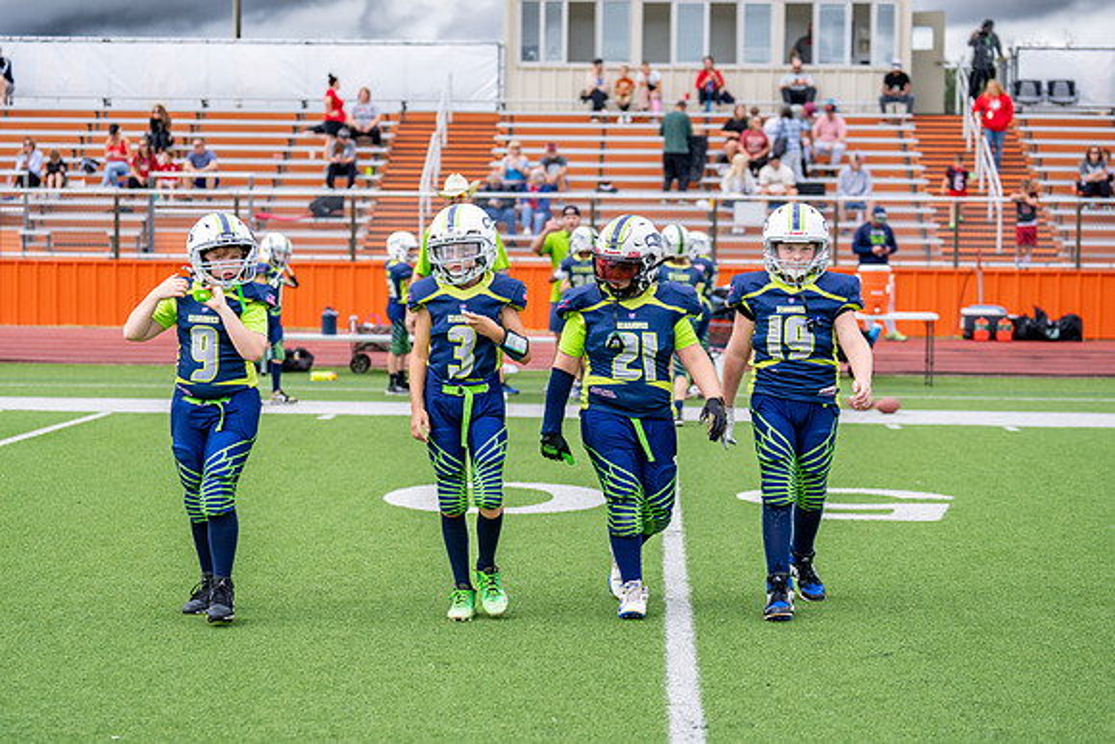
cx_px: 529
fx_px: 2611
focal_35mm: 84
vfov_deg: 16.2
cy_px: 398
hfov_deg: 24.1
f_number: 2.8
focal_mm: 70
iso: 320
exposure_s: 1/2500
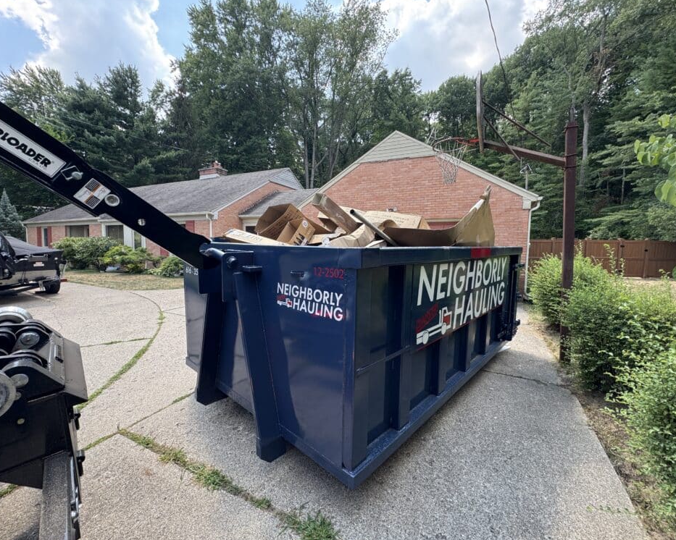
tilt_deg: -4.2
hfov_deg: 96.8
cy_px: 269
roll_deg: -0.6
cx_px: 343
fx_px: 300
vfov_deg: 84.0
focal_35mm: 15
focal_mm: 2.22
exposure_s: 1/194
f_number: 2.2
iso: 40
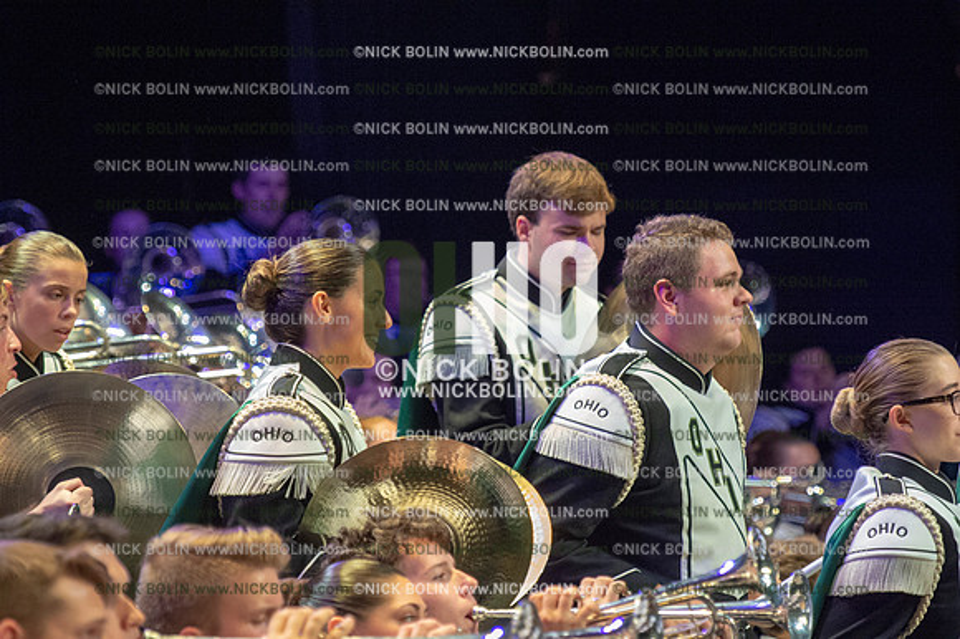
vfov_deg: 6.5
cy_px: 320
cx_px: 480
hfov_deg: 9.8
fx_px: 5597
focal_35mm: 210
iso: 8000
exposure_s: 1/400
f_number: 5.6
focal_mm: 210
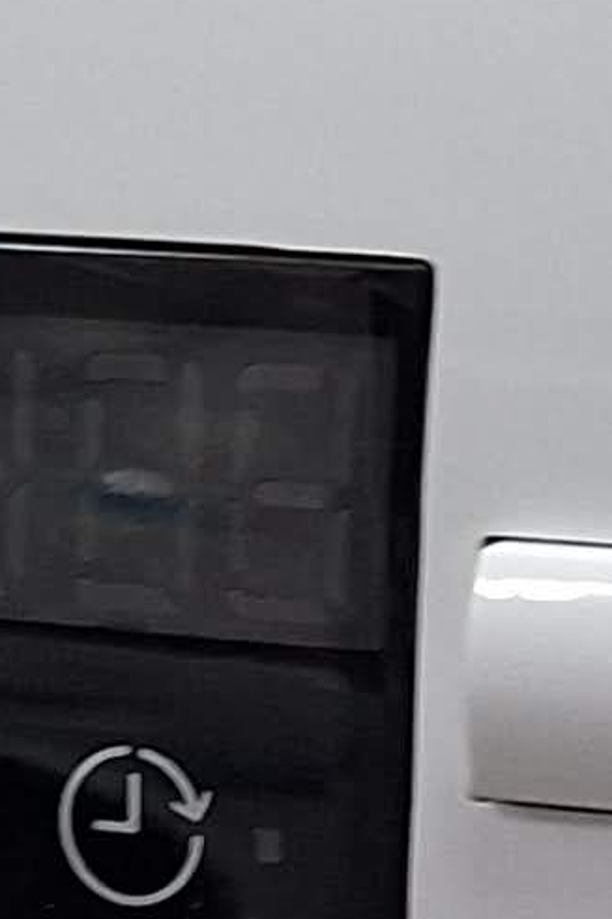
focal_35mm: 195
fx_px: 4976
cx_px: 159
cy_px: 1613
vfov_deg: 10.0
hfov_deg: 7.0
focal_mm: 5.54
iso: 200
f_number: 1.8
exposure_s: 1/50
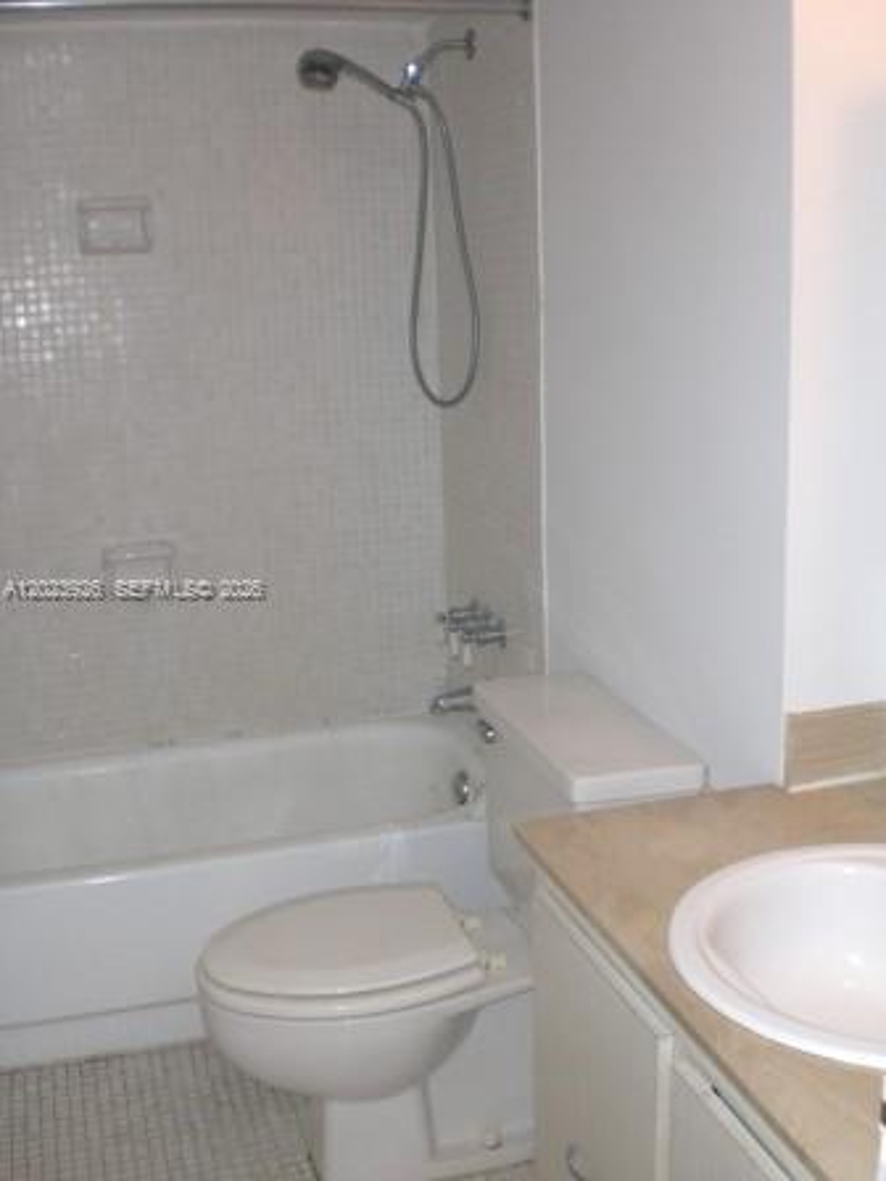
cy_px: 590
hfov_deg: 37.7
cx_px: 443
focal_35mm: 38
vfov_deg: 49.0
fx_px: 1297
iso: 200
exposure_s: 1/60
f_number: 3.1
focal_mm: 6.3
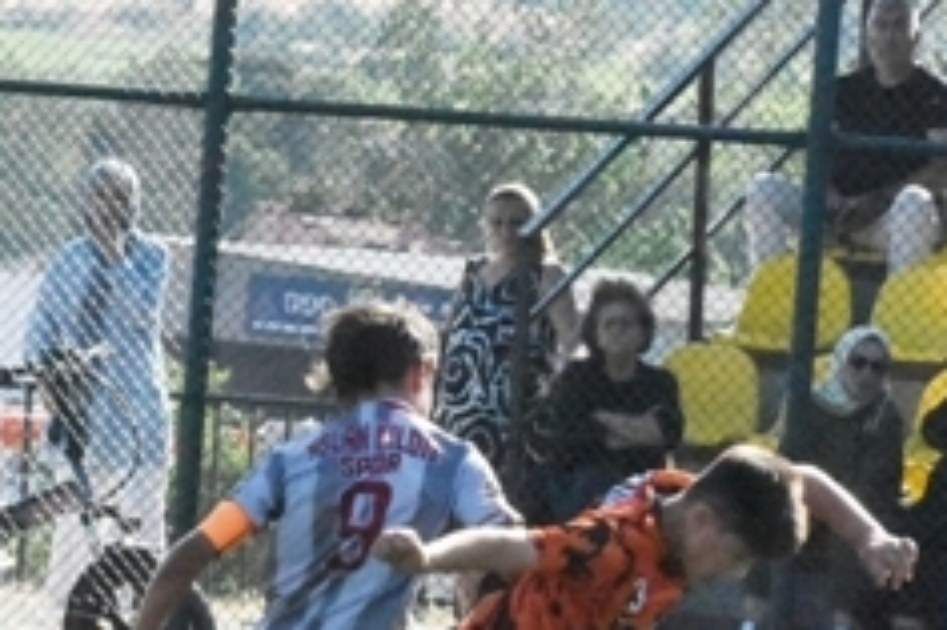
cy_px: 801
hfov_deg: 4.6
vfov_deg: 3.1
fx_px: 11776
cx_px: 674
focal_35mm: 448
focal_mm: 110
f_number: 18
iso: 16000
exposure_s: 1/5000
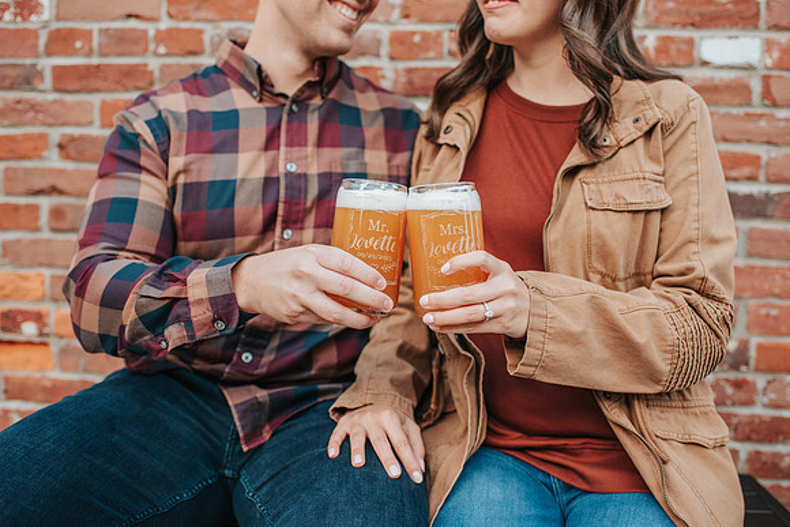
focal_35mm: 37
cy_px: 253
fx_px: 805
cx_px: 395
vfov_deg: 36.3
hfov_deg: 52.3
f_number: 2.8
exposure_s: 1/400
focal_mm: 35
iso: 1000
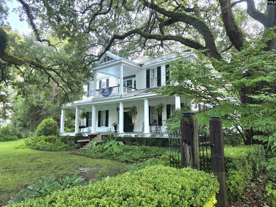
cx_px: 138
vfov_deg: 58.9
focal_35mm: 23
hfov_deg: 73.9
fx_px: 183
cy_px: 104
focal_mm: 6.3
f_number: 1.7
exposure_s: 1/120
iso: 320
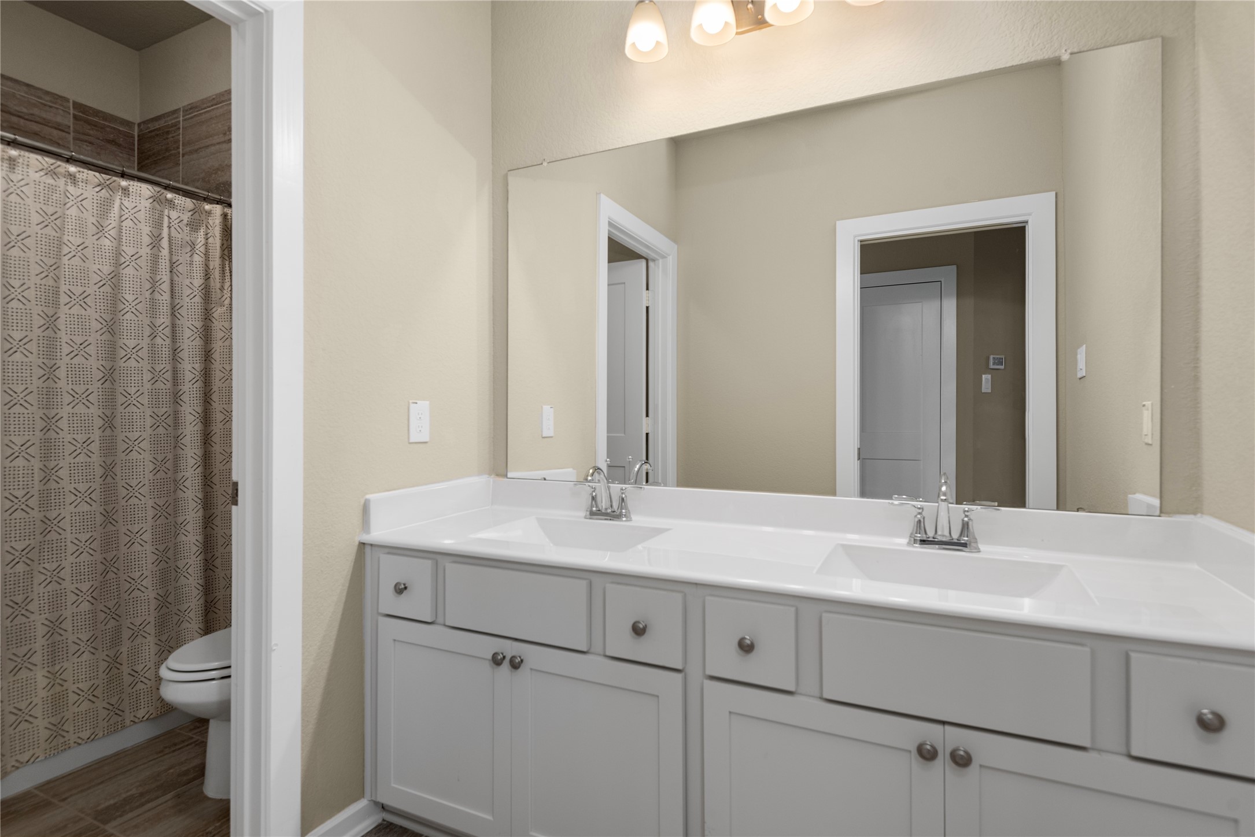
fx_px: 628
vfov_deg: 67.4
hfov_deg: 90.0
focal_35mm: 18
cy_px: 418
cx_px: 628
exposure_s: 1/15
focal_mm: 18
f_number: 7.1
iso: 400
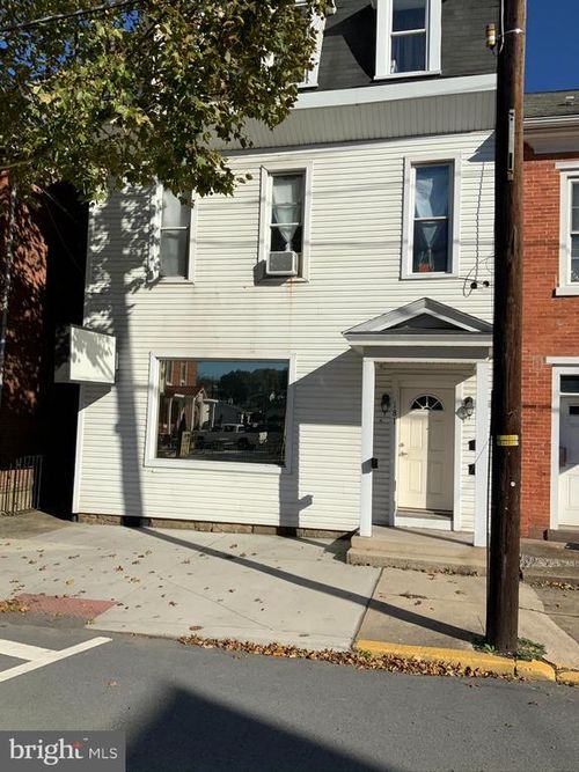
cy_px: 386
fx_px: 647
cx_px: 290
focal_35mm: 29
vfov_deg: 61.7
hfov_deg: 48.2
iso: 20
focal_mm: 3
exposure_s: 1/4405
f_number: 1.8
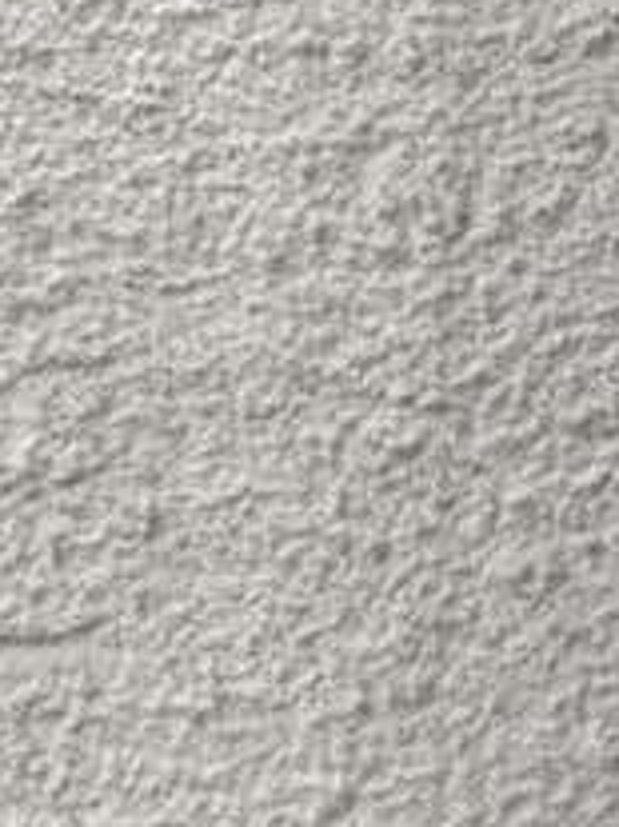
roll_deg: +0.3
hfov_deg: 7.6
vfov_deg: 11.0
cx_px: 1645
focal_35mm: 178
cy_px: 72
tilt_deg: -10.7
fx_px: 4248
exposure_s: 1/274
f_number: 1.78
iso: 64
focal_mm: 6.76
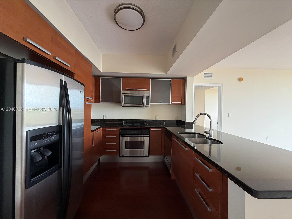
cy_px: 110
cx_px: 146
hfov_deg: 102.1
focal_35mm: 14
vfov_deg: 85.7
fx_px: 118
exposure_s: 1/98
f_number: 2.2
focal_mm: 2.22
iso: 320
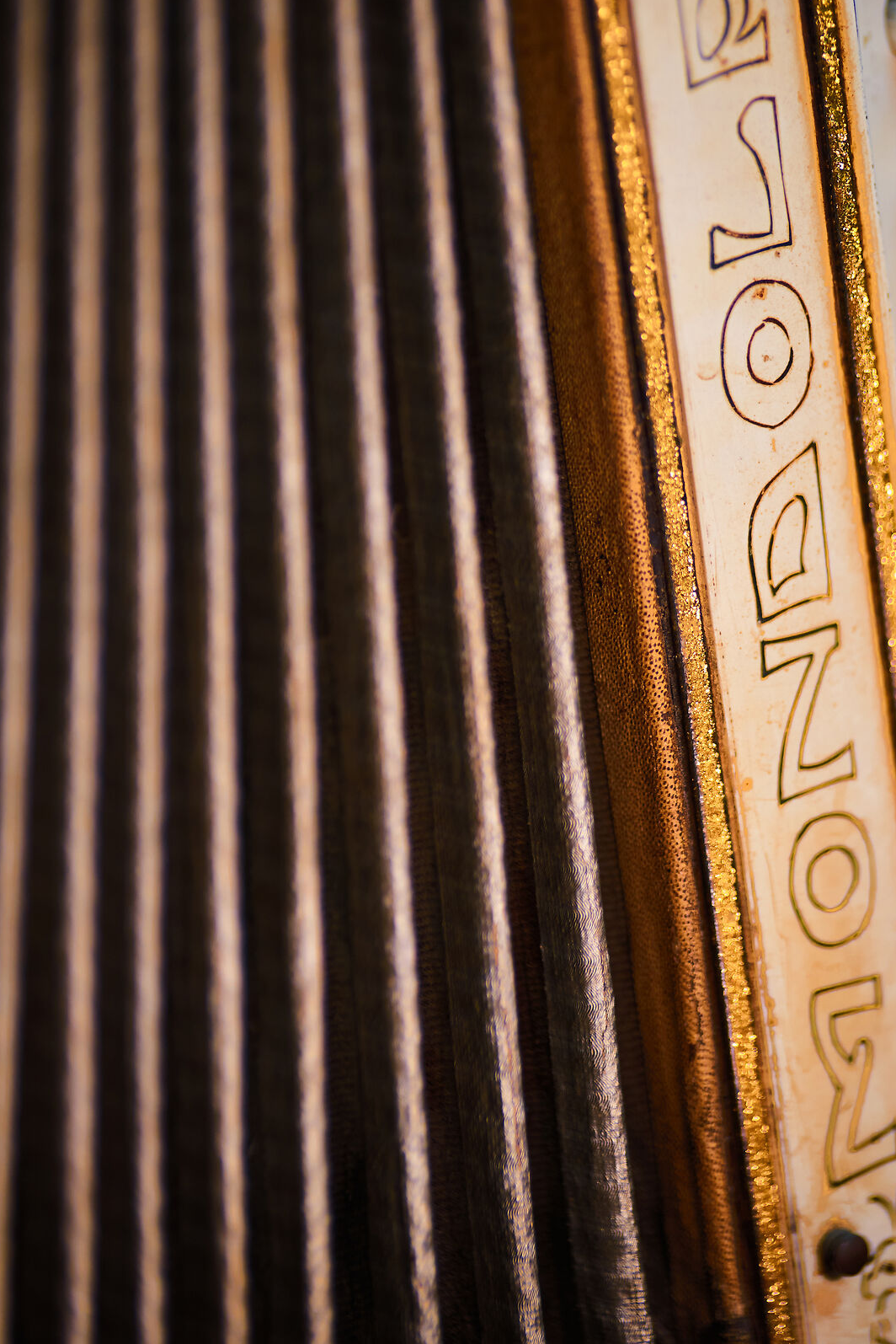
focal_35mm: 170
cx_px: 661
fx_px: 6343
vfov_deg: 12.1
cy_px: 570
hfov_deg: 8.1
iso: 800
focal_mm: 113
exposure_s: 1/640
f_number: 2.8
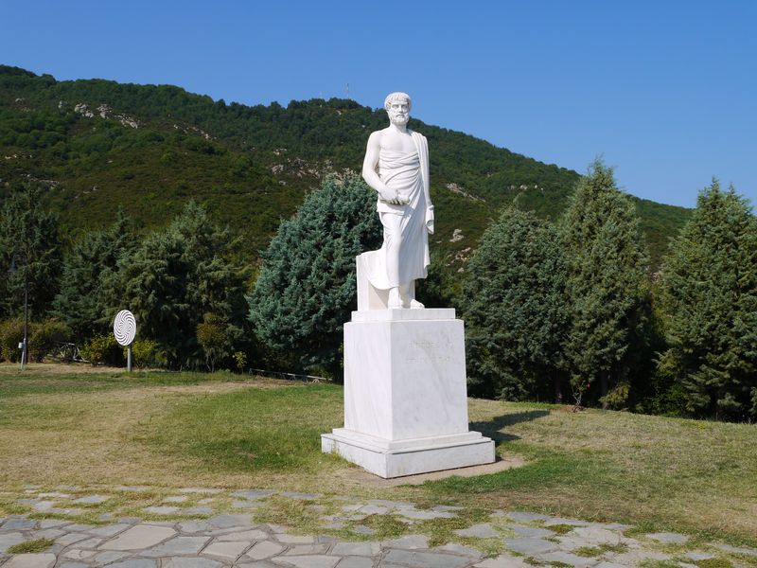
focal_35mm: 30
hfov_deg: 60.0
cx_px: 378
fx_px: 656
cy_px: 284
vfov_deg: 46.8
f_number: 9
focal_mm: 15
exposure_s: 1/640
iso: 160
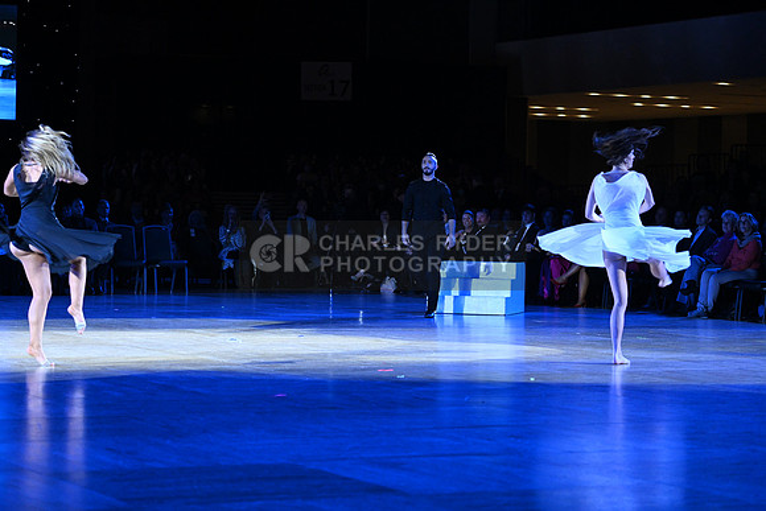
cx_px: 383
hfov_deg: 20.4
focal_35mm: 100
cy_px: 256
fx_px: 2128
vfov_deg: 13.7
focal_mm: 100
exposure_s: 1/320
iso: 3200
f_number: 4.5
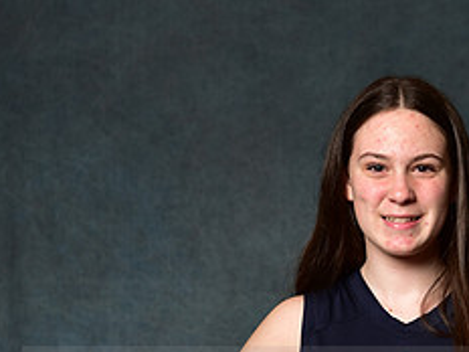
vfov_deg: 8.8
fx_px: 2276
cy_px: 374
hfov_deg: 11.7
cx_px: 383
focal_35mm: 168
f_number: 5
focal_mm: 70
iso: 100
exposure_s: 1/200
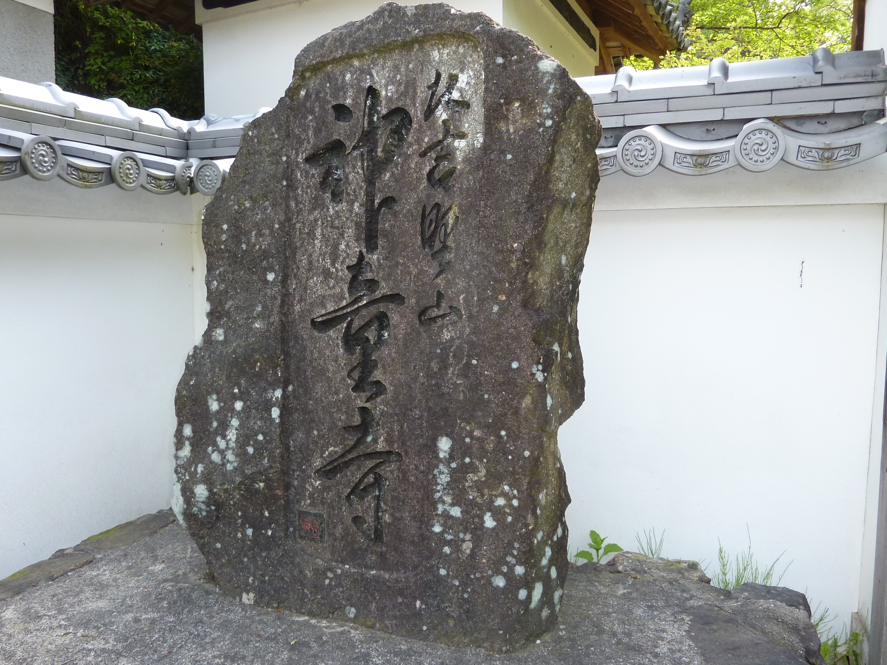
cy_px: 336
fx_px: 666
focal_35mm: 26
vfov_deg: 53.1
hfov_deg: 67.3
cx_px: 433
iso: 100
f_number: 3.5
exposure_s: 1/100
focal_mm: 4.1
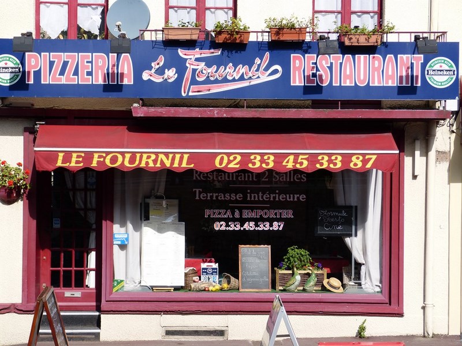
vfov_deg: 16.4
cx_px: 231
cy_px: 173
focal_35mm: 90
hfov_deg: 21.8
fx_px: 1201
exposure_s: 1/640
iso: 100
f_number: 4
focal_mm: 16.1
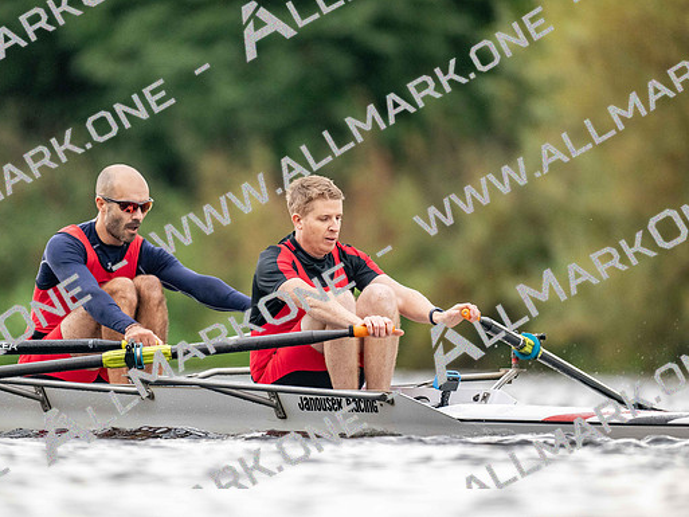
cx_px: 316
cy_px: 258
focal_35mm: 652
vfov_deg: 2.3
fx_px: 12981
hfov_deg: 3.0
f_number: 4
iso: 3600
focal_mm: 600
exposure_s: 1/2500
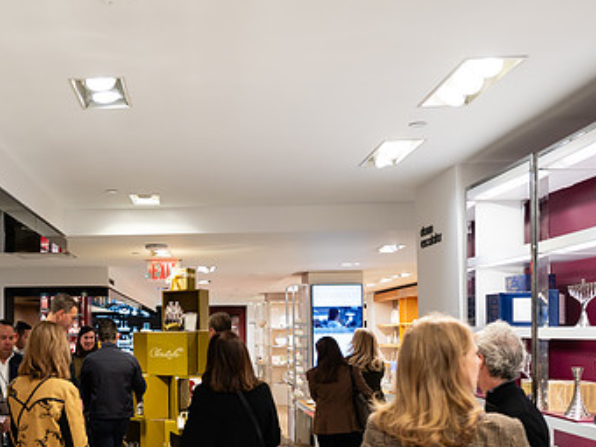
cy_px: 300
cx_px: 126
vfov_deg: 32.6
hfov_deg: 41.3
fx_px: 758
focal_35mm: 44
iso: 640
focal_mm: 25.5
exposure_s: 1/160
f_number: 3.2
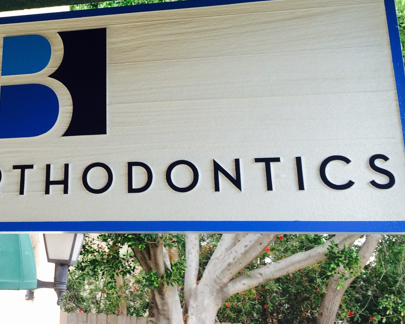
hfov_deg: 35.0
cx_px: 89
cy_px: 81
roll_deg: -0.1
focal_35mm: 52
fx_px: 623
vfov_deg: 28.7
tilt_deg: +16.3
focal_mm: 4.15
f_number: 2.2
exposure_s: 1/120
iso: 40
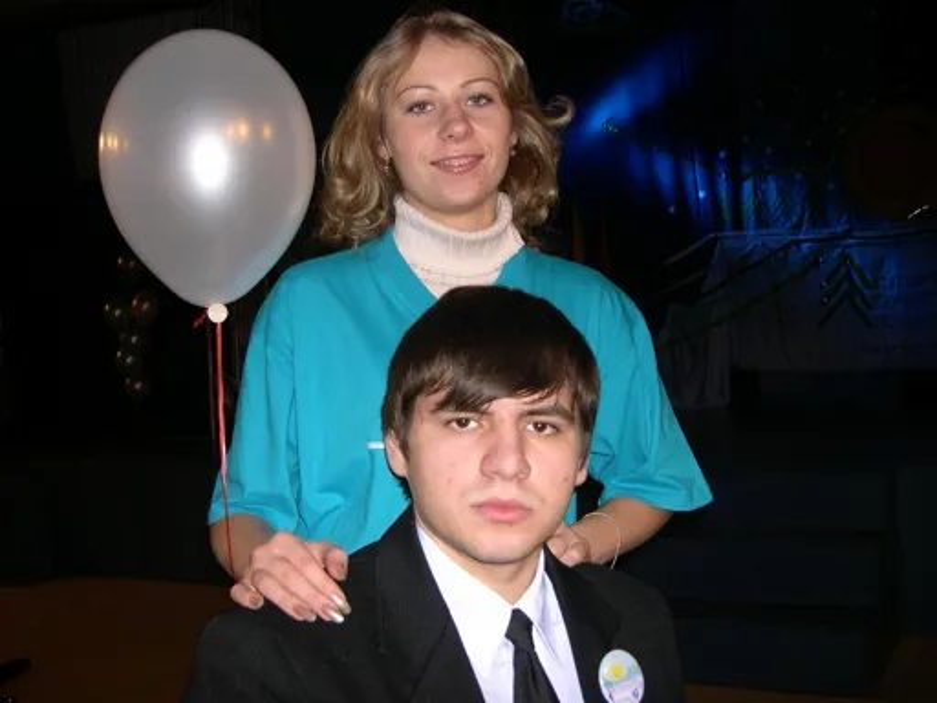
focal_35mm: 38
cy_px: 352
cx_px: 468
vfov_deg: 37.7
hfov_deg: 49.0
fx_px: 1029
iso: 100
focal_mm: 8
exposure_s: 1/60
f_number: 2.8
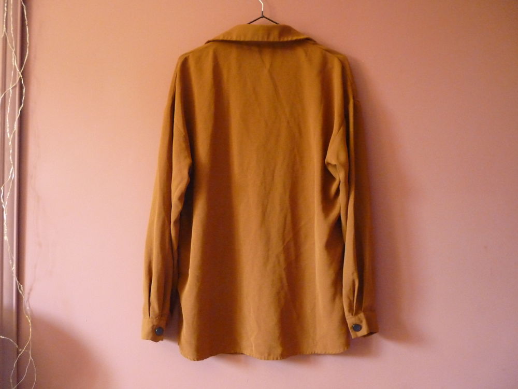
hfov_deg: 63.4
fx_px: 419
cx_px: 259
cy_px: 194
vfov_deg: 49.7
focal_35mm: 28
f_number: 2.8
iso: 800
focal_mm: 5
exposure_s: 1/15
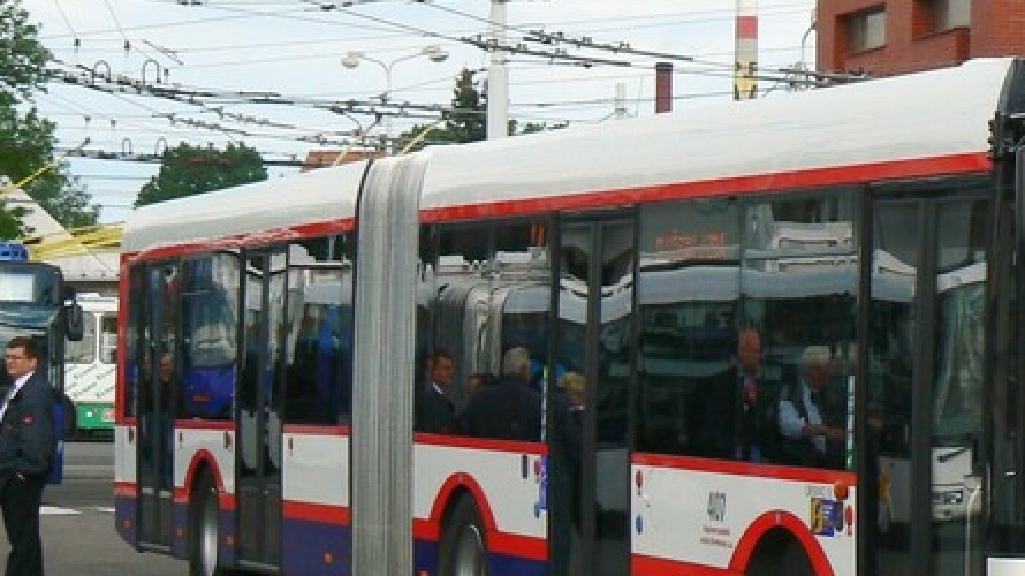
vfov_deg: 7.5
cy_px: 213
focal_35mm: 161
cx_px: 917
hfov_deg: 13.3
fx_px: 4374
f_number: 4
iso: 100
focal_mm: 12.2
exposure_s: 1/1300
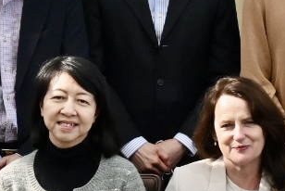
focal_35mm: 248
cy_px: 221
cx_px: 426
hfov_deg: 8.1
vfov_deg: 5.5
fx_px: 1968
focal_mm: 31.5
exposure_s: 1/400
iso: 800
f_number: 10
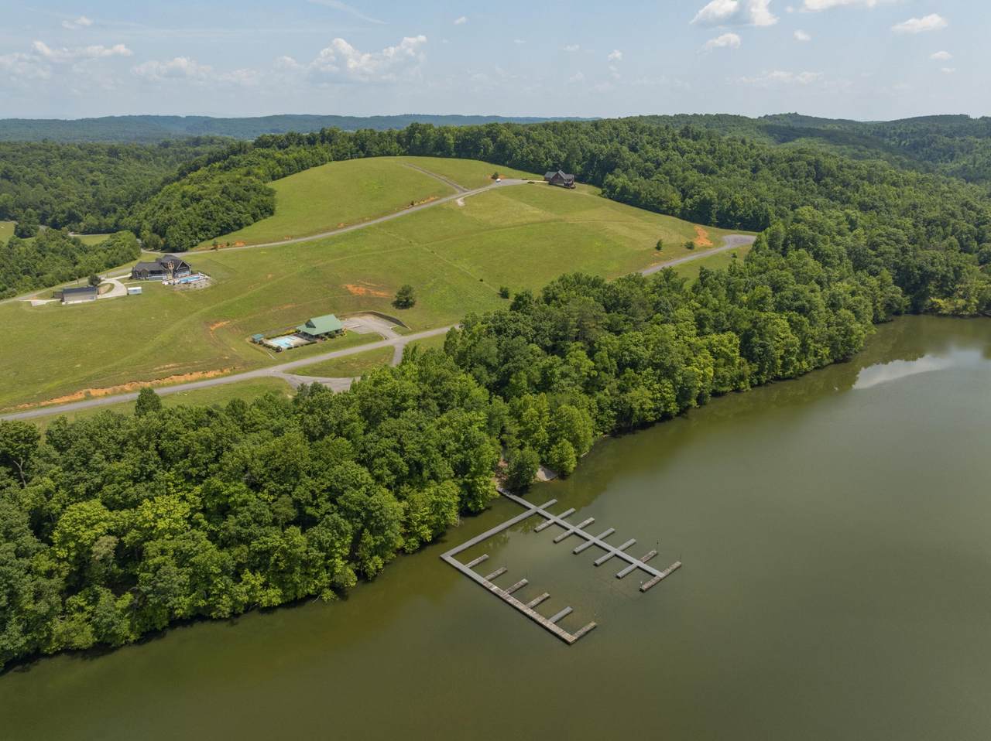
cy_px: 370
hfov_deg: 71.6
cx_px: 496
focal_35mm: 24
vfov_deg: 56.8
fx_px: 687
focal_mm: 12.29
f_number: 7.1
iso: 200
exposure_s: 1/640
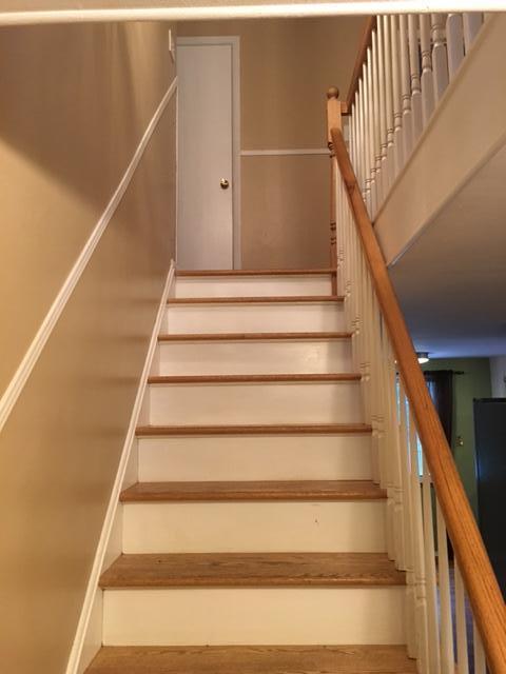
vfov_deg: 61.7
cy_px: 337
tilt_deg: +5.8
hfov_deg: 48.2
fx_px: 565
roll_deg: -0.6
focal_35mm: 29
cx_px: 253
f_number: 2.2
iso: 200
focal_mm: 4.15
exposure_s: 1/24
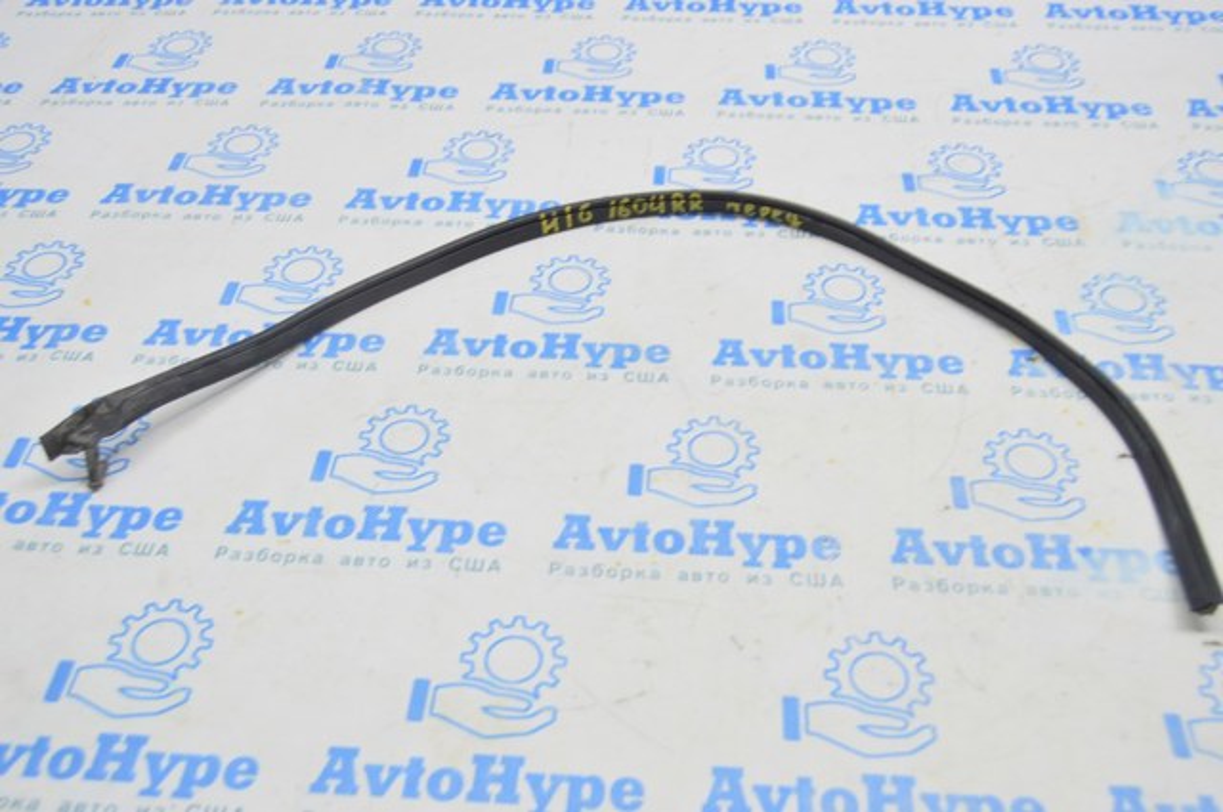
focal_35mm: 36
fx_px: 1221
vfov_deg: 36.8
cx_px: 612
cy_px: 406
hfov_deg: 53.2
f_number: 5.6
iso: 400
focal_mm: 24
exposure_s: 1/20
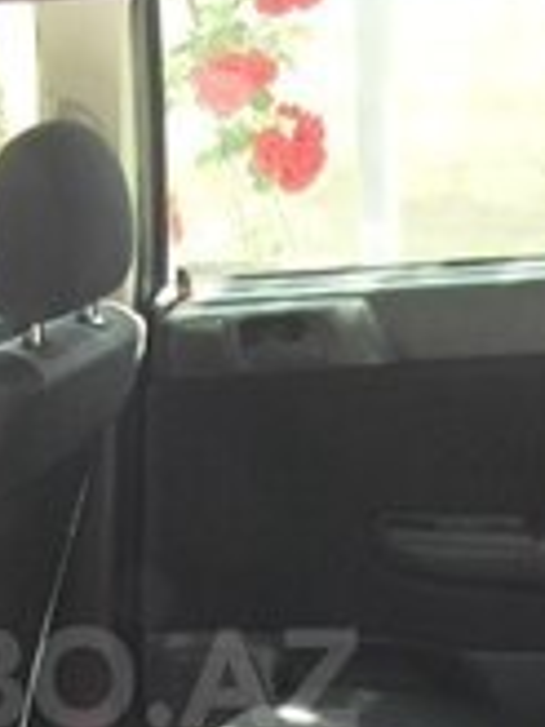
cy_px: 678
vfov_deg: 16.4
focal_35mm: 118
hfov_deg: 12.4
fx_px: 2477
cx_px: 18
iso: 160
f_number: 3.5
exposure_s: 1/45
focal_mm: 6.6
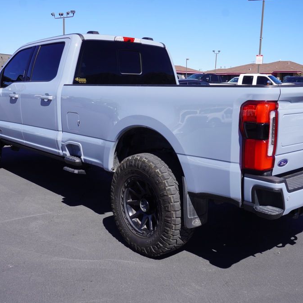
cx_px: 166
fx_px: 386
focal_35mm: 39
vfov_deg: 42.8
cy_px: 152
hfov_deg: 42.8
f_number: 10
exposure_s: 1/160
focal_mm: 20
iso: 100
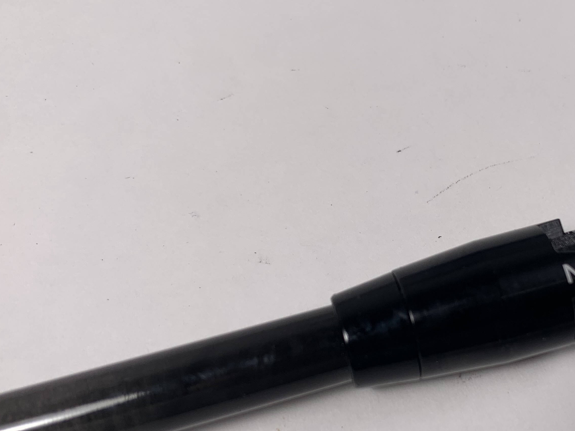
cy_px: 272
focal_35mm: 46
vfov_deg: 31.4
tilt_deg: -69.4
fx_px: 764
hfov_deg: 40.3
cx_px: 421
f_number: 1.8
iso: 25
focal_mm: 4.25
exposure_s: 1/274
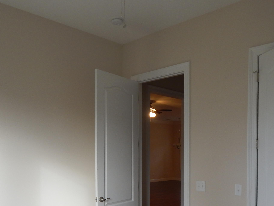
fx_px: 285
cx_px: 136
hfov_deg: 51.4
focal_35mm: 36
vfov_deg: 38.5
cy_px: 159
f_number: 3
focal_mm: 4
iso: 125
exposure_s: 1/50
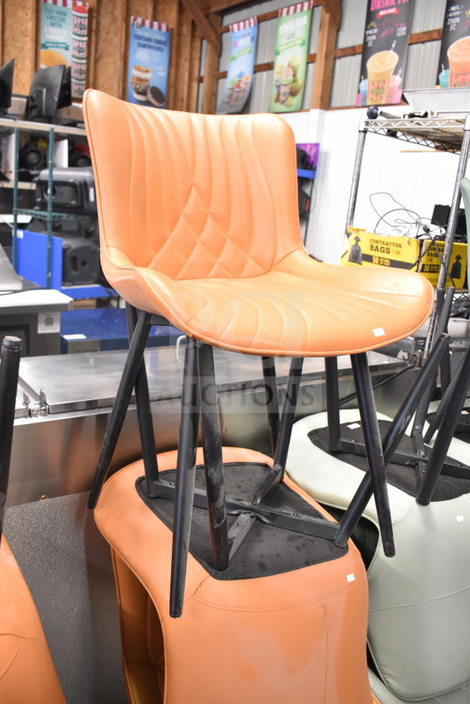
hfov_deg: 43.6
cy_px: 352
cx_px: 235
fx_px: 587
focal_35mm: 30
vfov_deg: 61.9
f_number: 3.5
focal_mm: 20
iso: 2000
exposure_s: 1/30
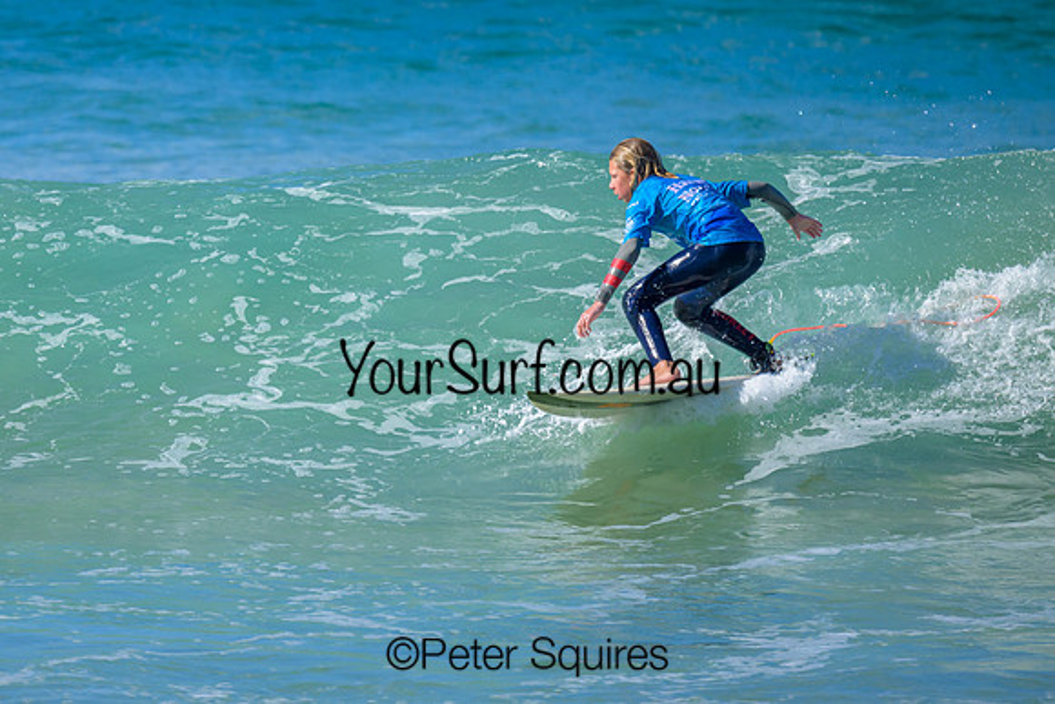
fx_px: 32196
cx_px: 362
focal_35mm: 1098
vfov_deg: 1.3
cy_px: 311
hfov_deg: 1.9
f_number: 6.3
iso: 400
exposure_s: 1/2000
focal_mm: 800
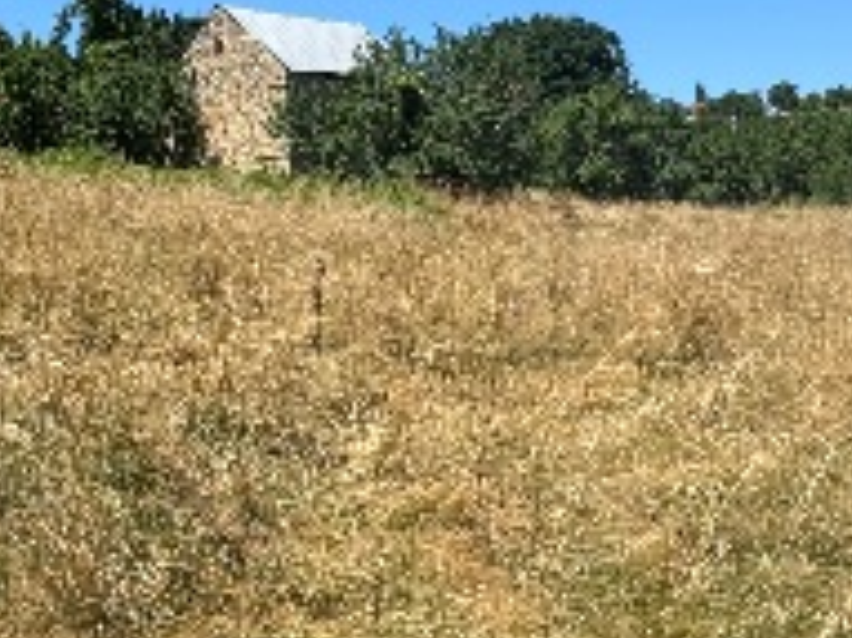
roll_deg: +2.2
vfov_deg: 30.6
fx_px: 1156
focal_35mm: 47
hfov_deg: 40.0
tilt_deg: +2.4
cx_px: 294
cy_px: 210
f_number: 2.2
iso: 50
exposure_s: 1/1976
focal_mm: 2.22
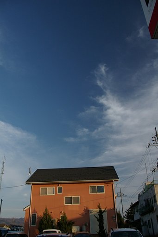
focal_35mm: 32
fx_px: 207
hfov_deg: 41.7
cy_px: 118
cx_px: 79
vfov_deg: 59.5
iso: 400
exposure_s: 1/90
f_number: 9.5
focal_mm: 21
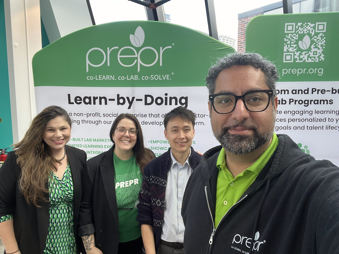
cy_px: 127
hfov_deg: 73.9
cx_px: 170
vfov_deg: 58.9
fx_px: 225
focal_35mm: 23
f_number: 2.2
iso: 80
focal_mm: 2.71
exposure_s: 1/60
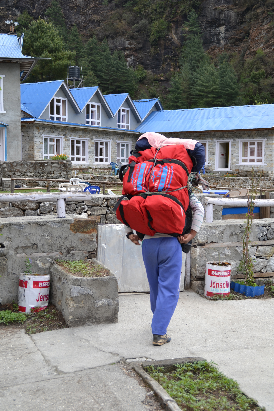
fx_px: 651
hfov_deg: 23.8
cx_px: 137
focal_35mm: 57
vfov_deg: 35.1
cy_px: 206
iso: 100
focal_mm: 38
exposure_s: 1/160
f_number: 6.3
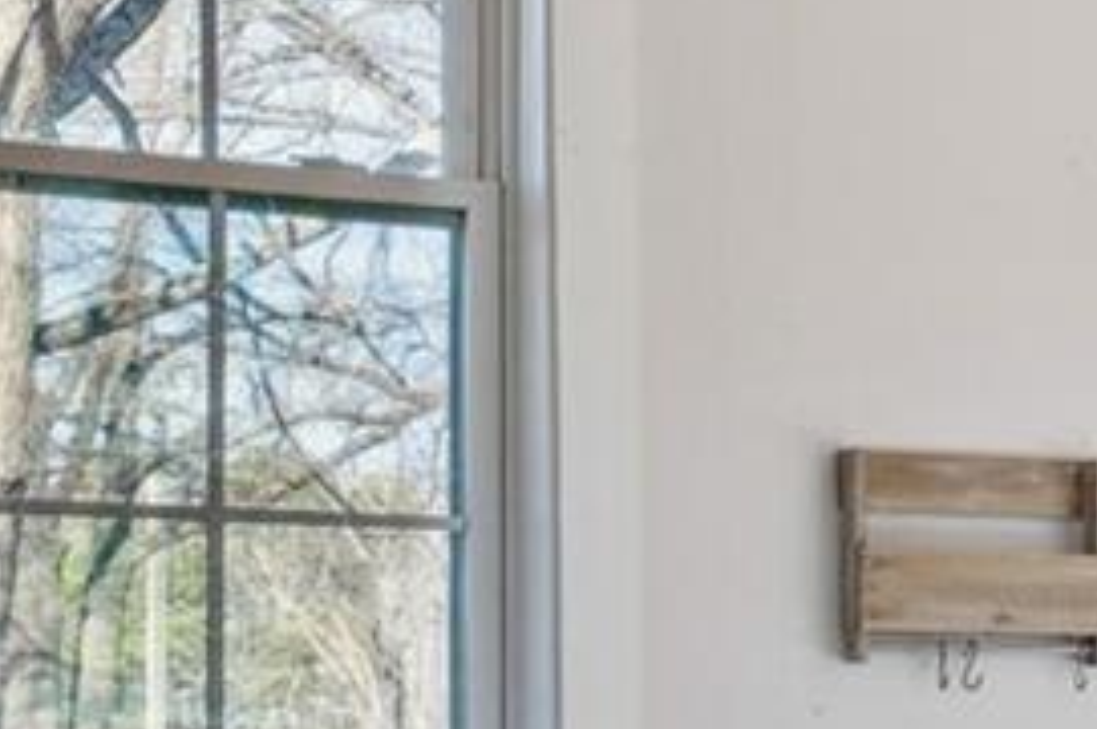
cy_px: 727
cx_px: 2684
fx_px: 3867
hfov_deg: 12.5
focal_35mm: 127
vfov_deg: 10.7
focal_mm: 16.8
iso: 100
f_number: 11
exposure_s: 1/8
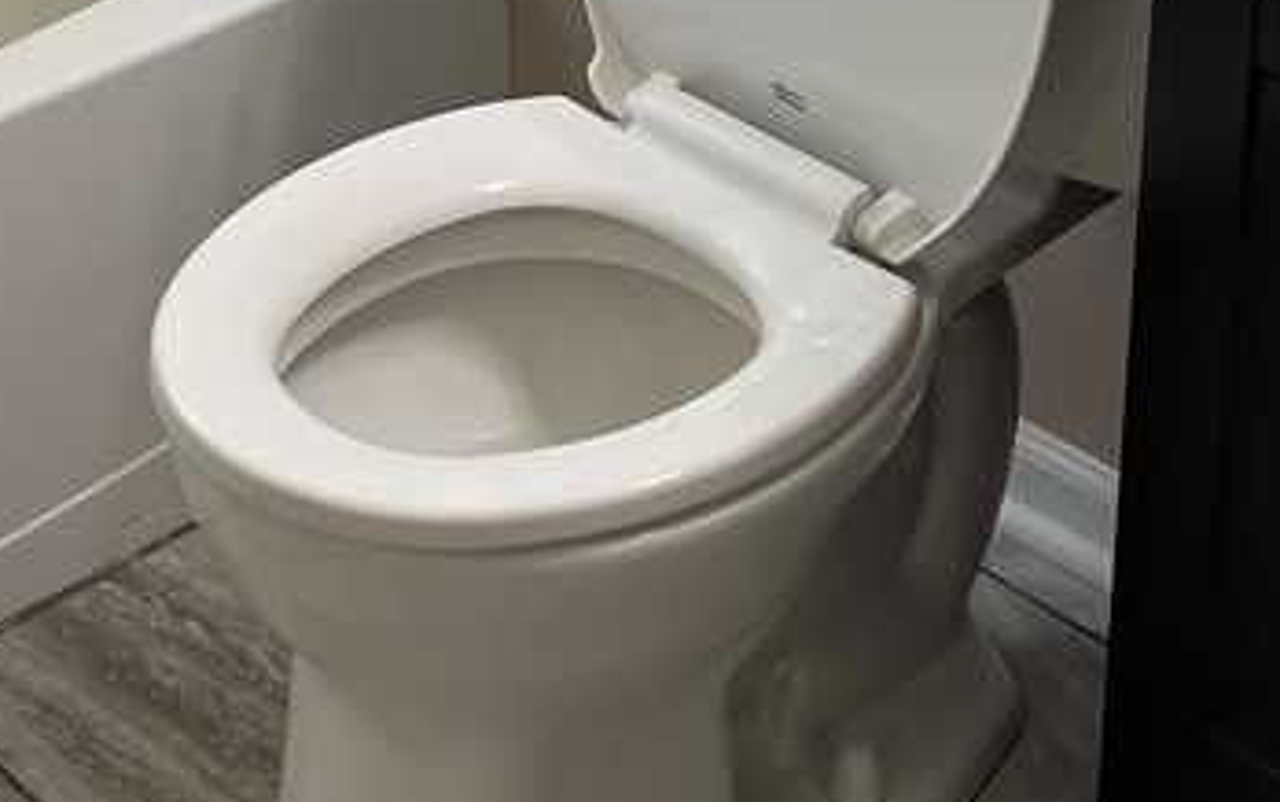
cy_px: -349
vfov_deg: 15.1
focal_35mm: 81
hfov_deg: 25.5
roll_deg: +0.7
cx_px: 504
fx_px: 2827
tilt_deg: -20.0
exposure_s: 1/60
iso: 64
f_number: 1.6
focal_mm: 4.2
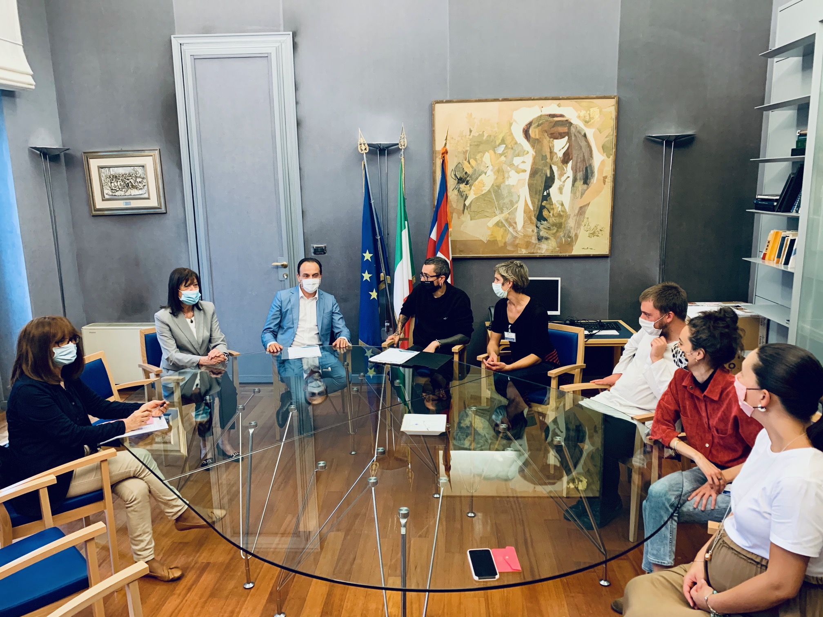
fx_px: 618
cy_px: 308
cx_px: 412
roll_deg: +1.8
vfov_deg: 53.1
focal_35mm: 26
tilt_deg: -11.2
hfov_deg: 67.3
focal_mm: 4.25
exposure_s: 1/33
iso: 320
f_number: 1.8
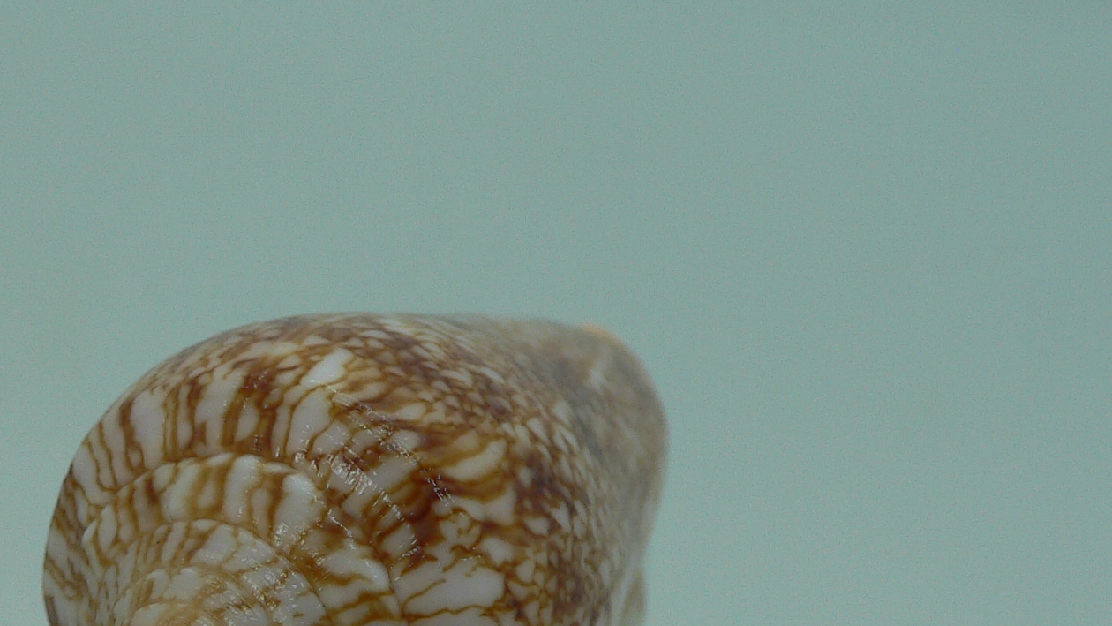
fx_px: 1799
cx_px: 357
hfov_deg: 34.0
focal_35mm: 61
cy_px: 637
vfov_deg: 19.1
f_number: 2.8
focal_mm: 4.6
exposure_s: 1/60
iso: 80
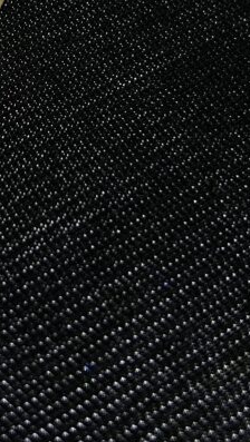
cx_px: 31
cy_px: 33
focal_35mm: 73
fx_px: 858
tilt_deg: -57.0
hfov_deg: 16.4
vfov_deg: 27.7
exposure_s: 1/120
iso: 80
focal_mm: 5.7
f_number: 1.5
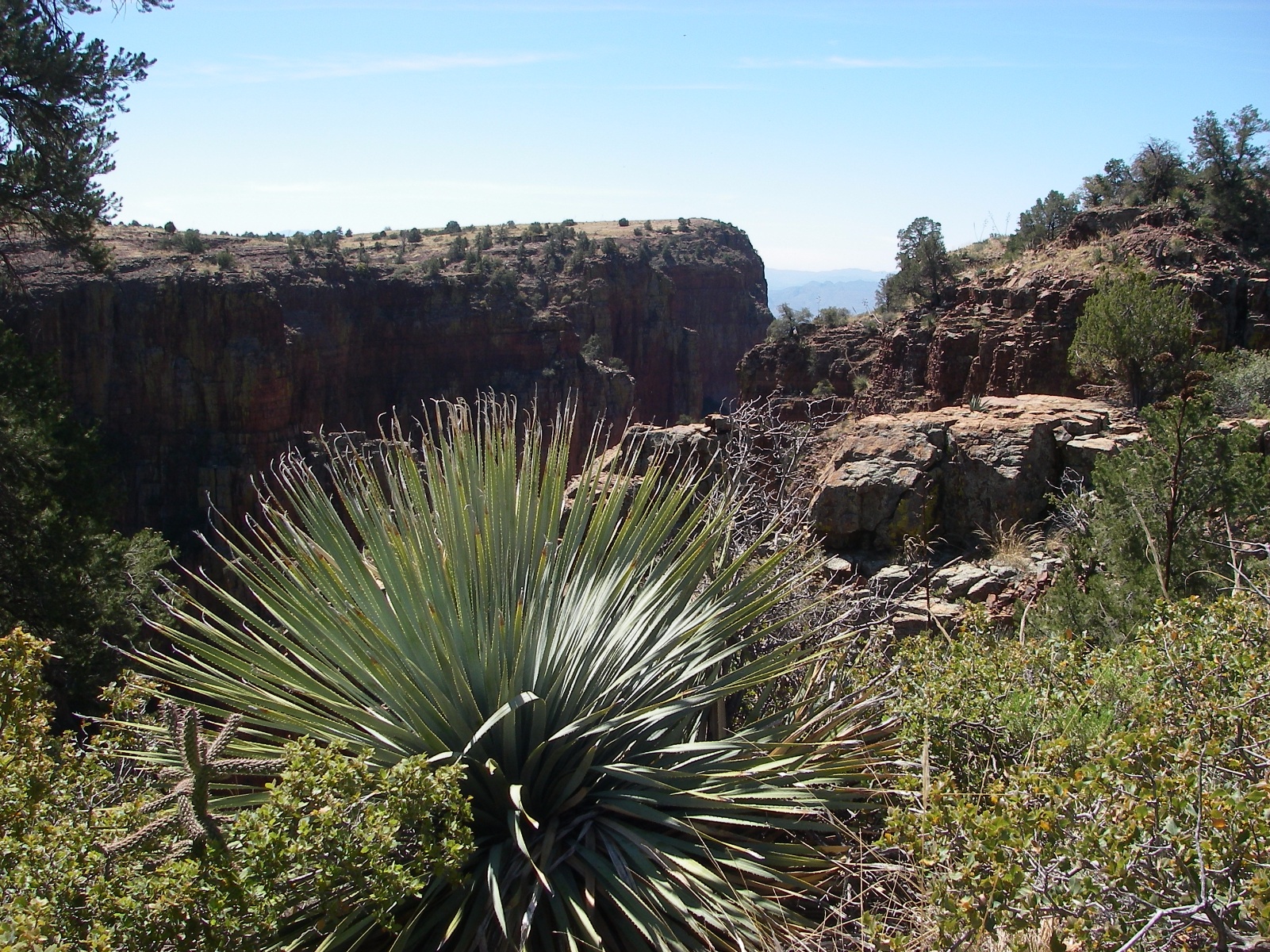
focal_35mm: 38
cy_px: 476
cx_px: 635
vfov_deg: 37.7
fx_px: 1394
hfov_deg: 49.0
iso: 64
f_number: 6.6
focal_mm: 6.3
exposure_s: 1/160
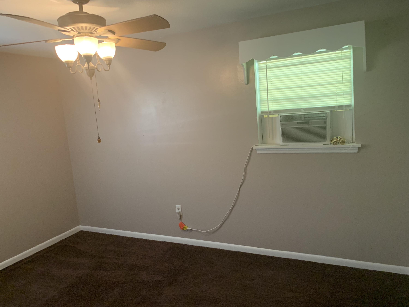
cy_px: 154
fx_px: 307
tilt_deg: -7.9
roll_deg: +3.4
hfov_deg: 67.3
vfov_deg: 53.1
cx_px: 204
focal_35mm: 26
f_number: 1.8
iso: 320
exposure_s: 1/60
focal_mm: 4.25
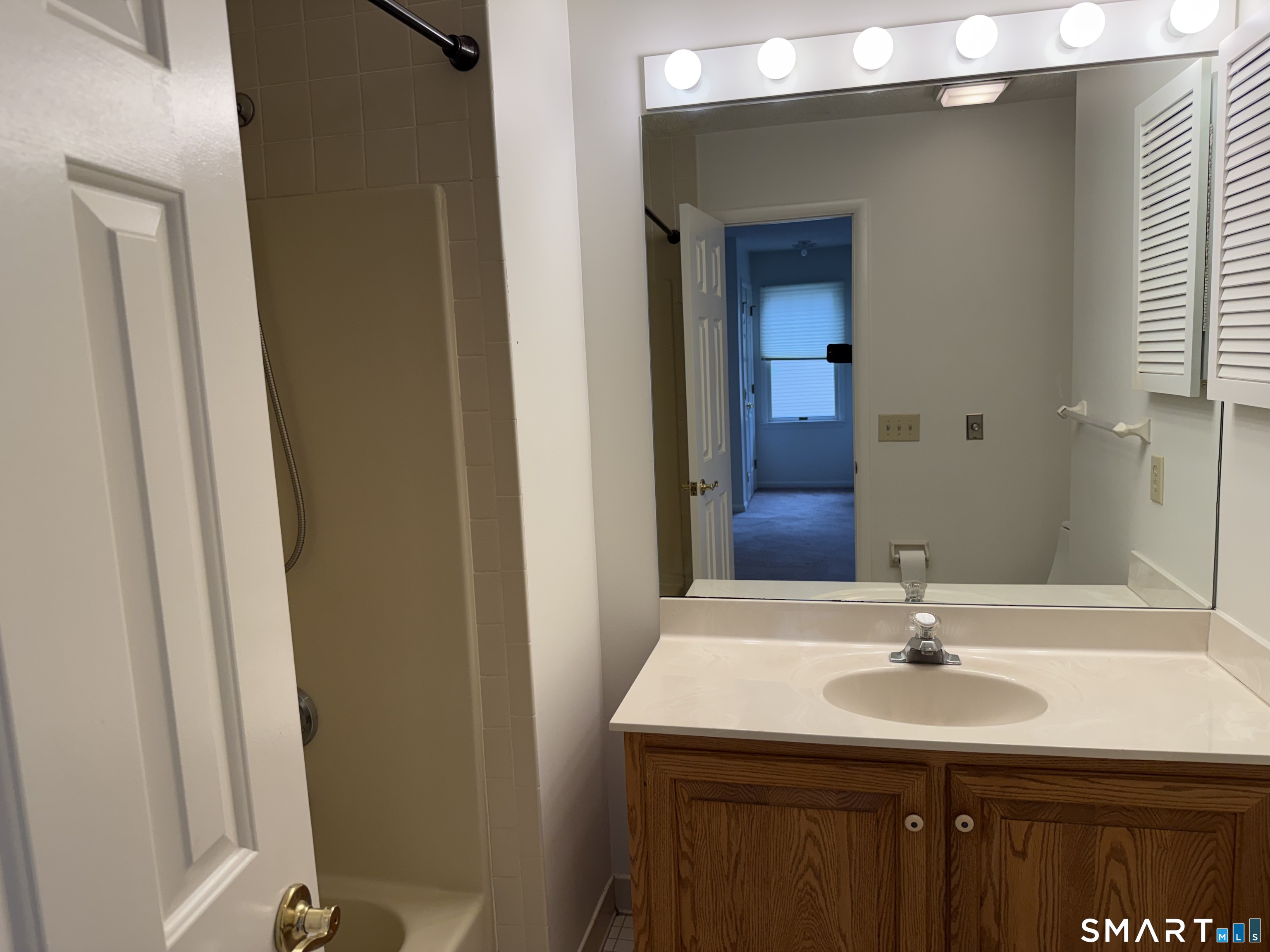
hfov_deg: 71.6
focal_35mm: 24
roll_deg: +2.2
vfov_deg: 56.8
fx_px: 881
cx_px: 635
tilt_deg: -8.1
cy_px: 476
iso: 80
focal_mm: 6.76
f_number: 1.78
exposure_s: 1/155
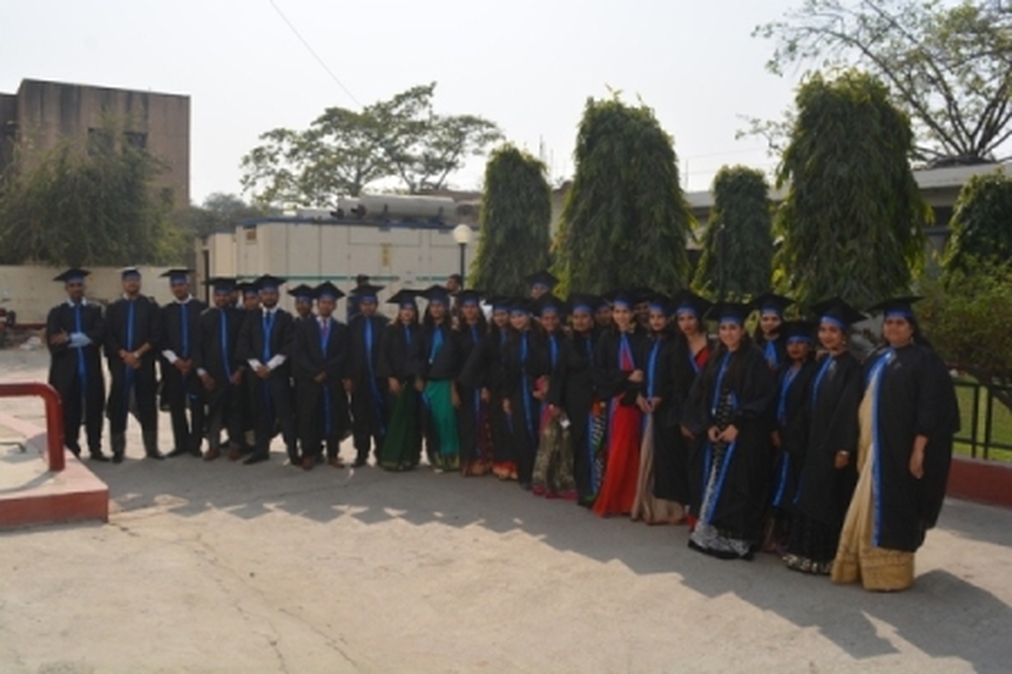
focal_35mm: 33
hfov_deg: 57.2
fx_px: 928
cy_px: 337
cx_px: 506
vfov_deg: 40.0
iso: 100
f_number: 9
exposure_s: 1/200
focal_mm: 22
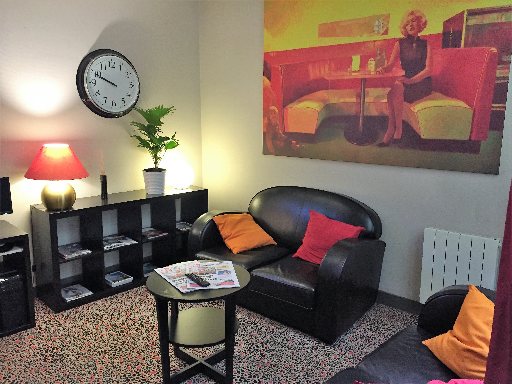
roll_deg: +0.7
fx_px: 429
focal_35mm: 29
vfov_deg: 48.2
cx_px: 256
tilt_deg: -11.9
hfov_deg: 61.7
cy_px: 192
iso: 250
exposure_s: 1/25
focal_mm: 4.15
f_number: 2.2
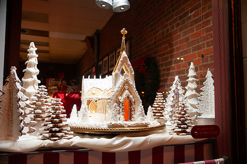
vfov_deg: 41.1
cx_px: 124
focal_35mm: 32
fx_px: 219
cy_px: 82
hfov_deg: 58.7
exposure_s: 1/125
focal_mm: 32
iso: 1000
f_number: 2.8
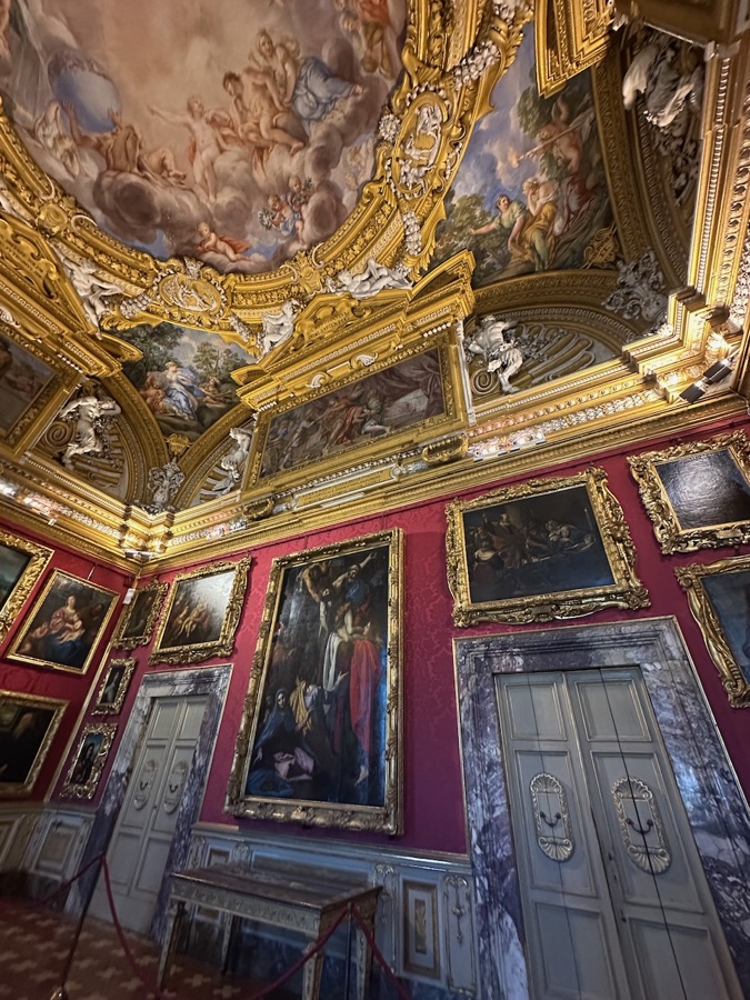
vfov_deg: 102.1
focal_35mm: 14
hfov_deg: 85.7
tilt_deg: +35.5
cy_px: 500
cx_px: 375
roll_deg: -3.8
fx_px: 404
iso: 800
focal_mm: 2.22
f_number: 2.2
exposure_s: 1/50
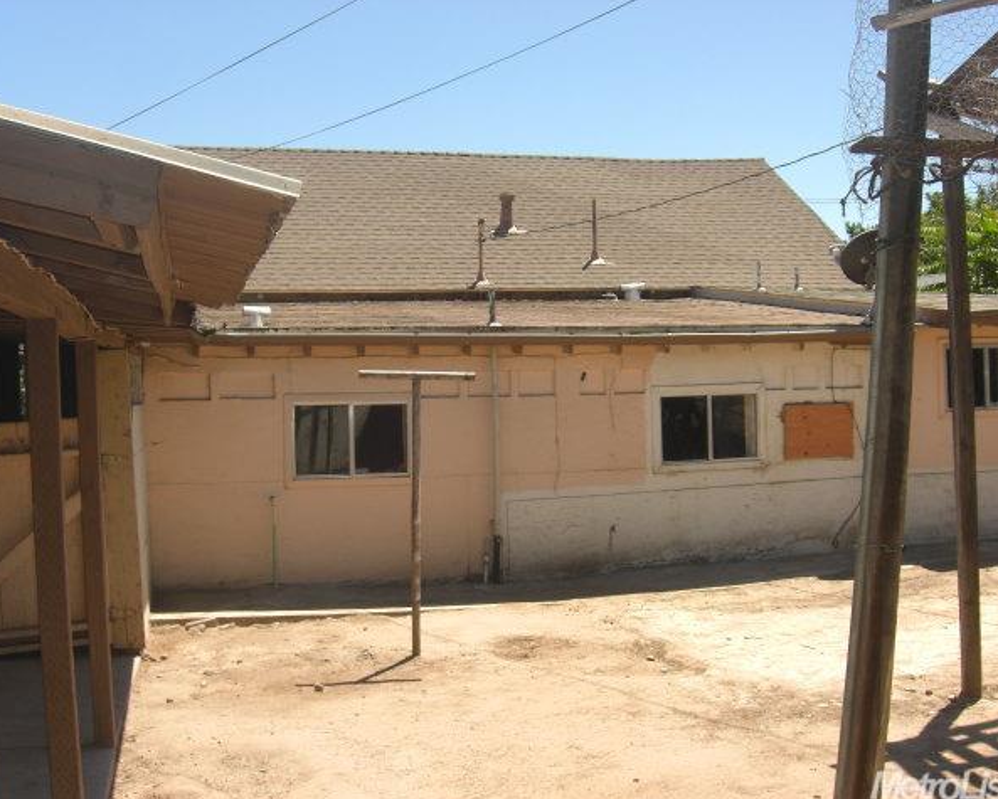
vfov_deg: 37.4
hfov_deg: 45.8
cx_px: 500
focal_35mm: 40
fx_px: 1182
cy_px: 400
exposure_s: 1/500
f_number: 4
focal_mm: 7.9
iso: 80
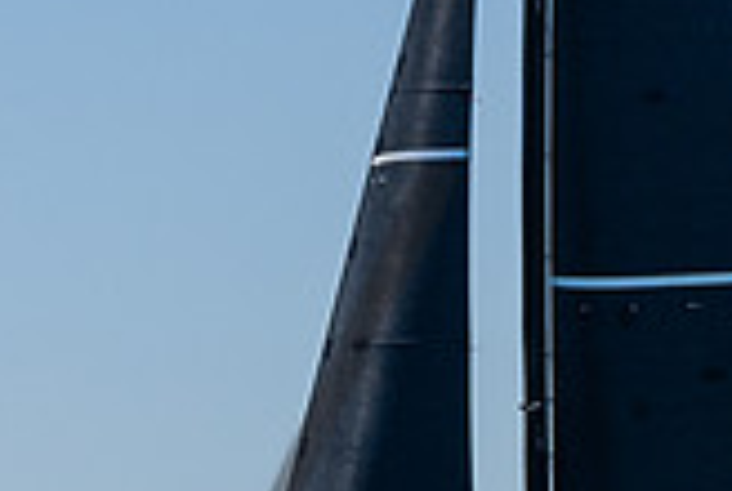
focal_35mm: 490
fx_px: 9981
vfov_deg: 2.8
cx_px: 782
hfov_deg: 4.2
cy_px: 709
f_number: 8
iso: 500
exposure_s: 1/2500
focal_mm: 105
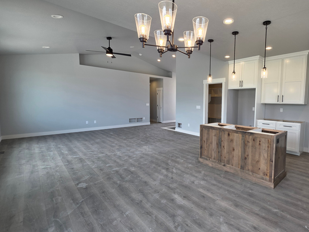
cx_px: 197
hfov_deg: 88.8
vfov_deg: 74.7
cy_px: 114
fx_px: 152
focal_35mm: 17
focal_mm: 2.2
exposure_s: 1/120
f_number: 1.9
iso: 40
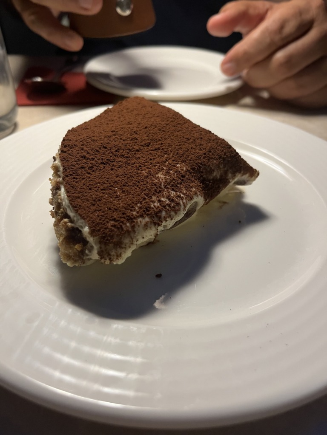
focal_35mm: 26
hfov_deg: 53.1
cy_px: 218
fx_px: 327
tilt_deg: -38.8
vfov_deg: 67.3
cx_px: 164
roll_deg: -0.1
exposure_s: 1/60
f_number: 1.6
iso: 400
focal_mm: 5.1
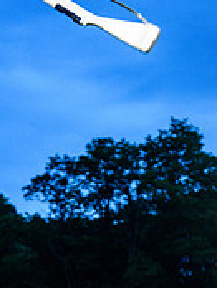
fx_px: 1159
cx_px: 60
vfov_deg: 13.8
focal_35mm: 139
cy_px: 348
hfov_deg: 10.7
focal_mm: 56
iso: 1600
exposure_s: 1/250
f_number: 3.2
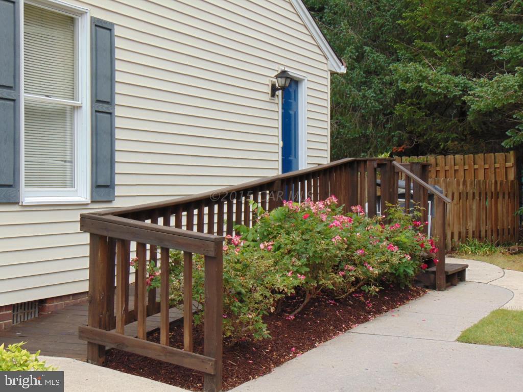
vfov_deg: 24.4
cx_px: 262
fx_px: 907
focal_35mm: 60
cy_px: 196
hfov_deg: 32.2
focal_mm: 10.8
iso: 80
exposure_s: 1/320
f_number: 9.3
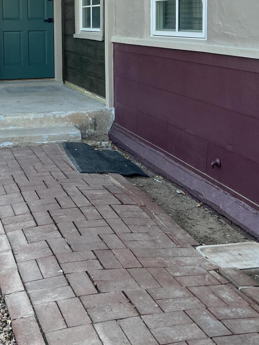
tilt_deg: -1.8
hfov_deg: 28.7
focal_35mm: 49
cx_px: 32
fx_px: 489
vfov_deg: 37.2
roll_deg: +1.7
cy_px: 57
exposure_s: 1/461
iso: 50
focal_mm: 5.7
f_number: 1.5
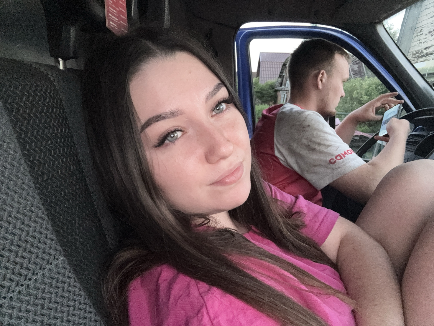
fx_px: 288
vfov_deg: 58.9
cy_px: 163
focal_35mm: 23
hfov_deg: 73.9
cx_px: 217
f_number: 1.9
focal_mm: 2.69
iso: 160
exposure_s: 1/46
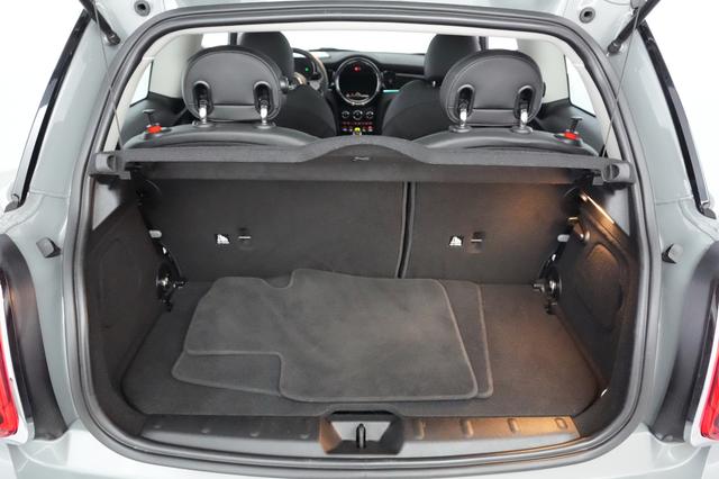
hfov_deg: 73.8
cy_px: 240
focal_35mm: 24
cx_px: 360
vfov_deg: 53.1
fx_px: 479
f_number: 5.6
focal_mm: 24
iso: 25600
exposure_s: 1/100
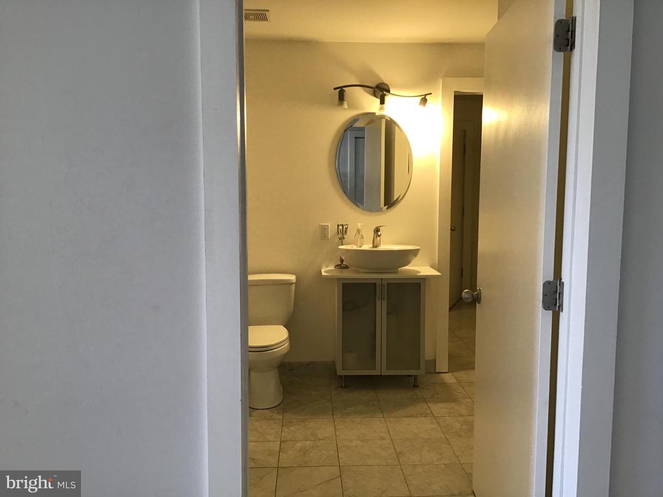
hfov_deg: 58.4
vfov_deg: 45.4
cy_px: 248
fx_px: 594
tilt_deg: -4.5
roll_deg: +0.0
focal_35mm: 31
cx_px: 332
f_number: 2.4
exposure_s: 1/33
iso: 64
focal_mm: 3.3
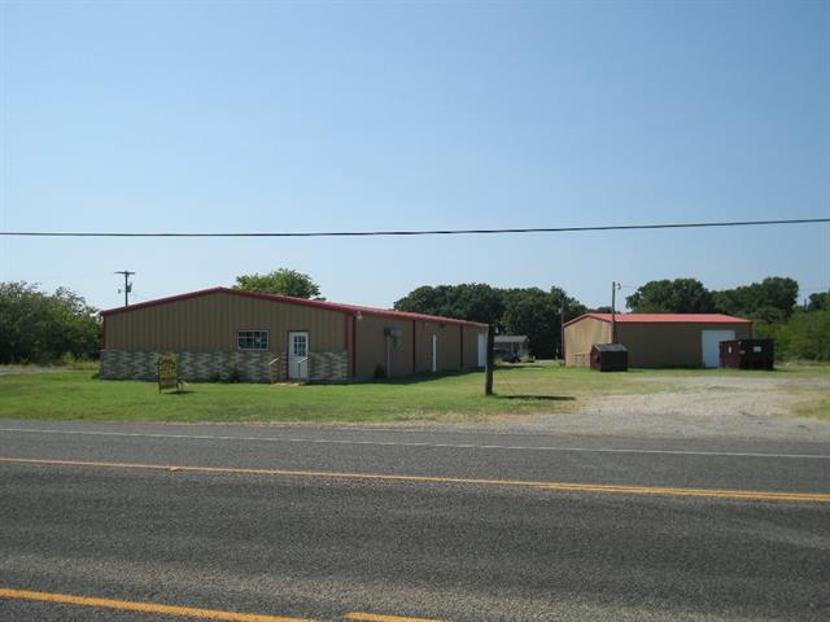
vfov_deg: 38.7
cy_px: 311
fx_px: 887
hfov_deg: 50.1
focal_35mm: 37
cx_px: 415
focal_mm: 7.9
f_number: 8
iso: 64
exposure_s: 1/202
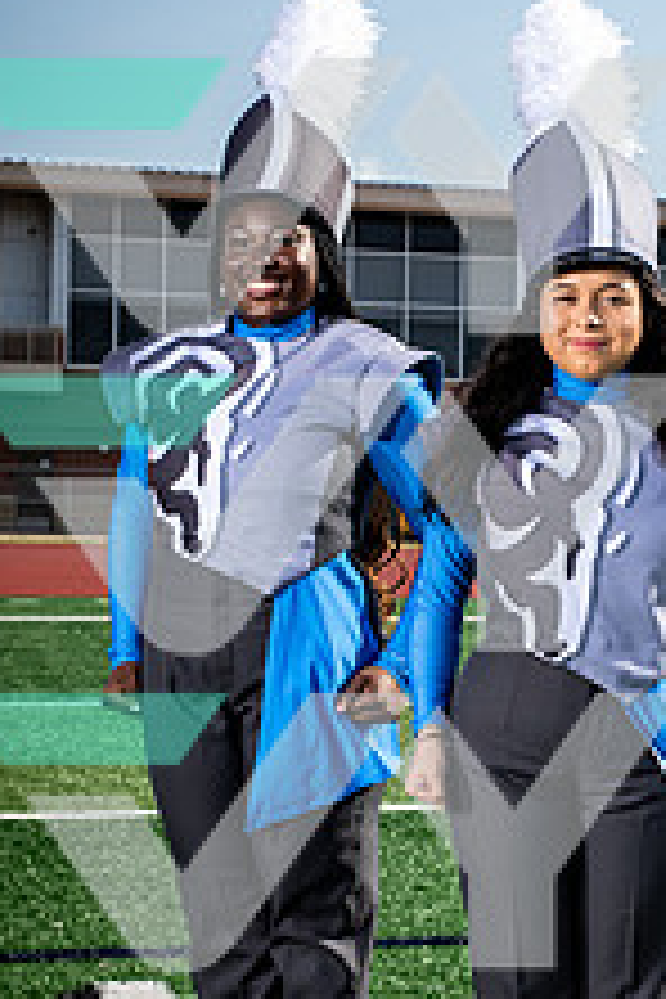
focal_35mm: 85
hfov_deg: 15.8
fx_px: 2359
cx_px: 630
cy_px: 518
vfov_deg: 23.9
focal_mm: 42
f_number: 7.1
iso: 125
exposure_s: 1/400
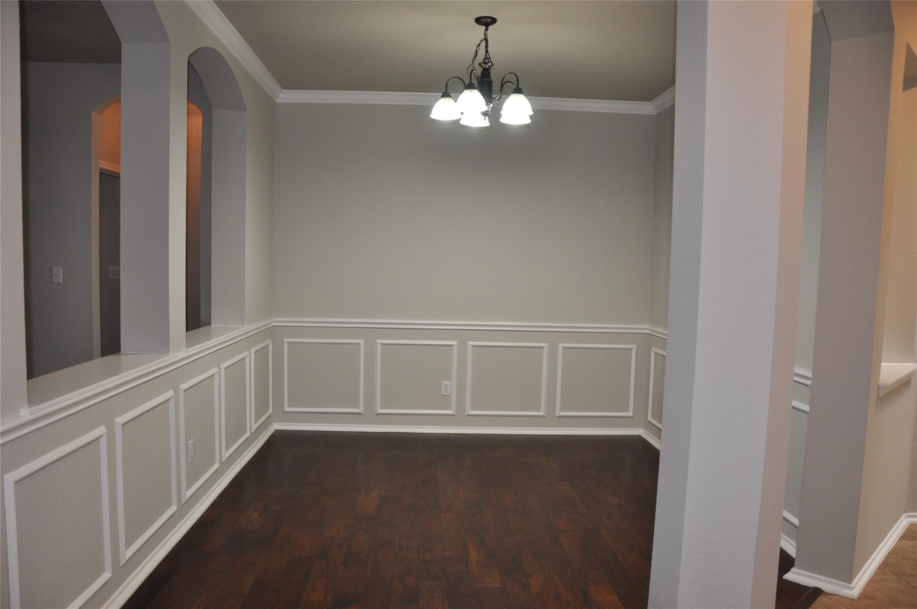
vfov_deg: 47.8
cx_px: 458
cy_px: 304
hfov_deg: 67.4
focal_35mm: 27
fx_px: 687
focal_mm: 18
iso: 640
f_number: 3.5
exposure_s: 1/125
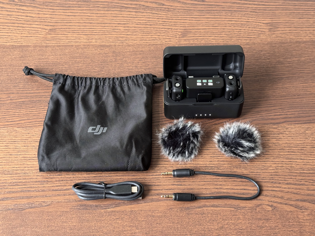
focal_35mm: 48
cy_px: 118
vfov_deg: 30.3
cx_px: 158
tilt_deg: -55.7
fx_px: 437
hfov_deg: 39.7
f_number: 1.78
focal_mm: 6.76
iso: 250
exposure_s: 1/41
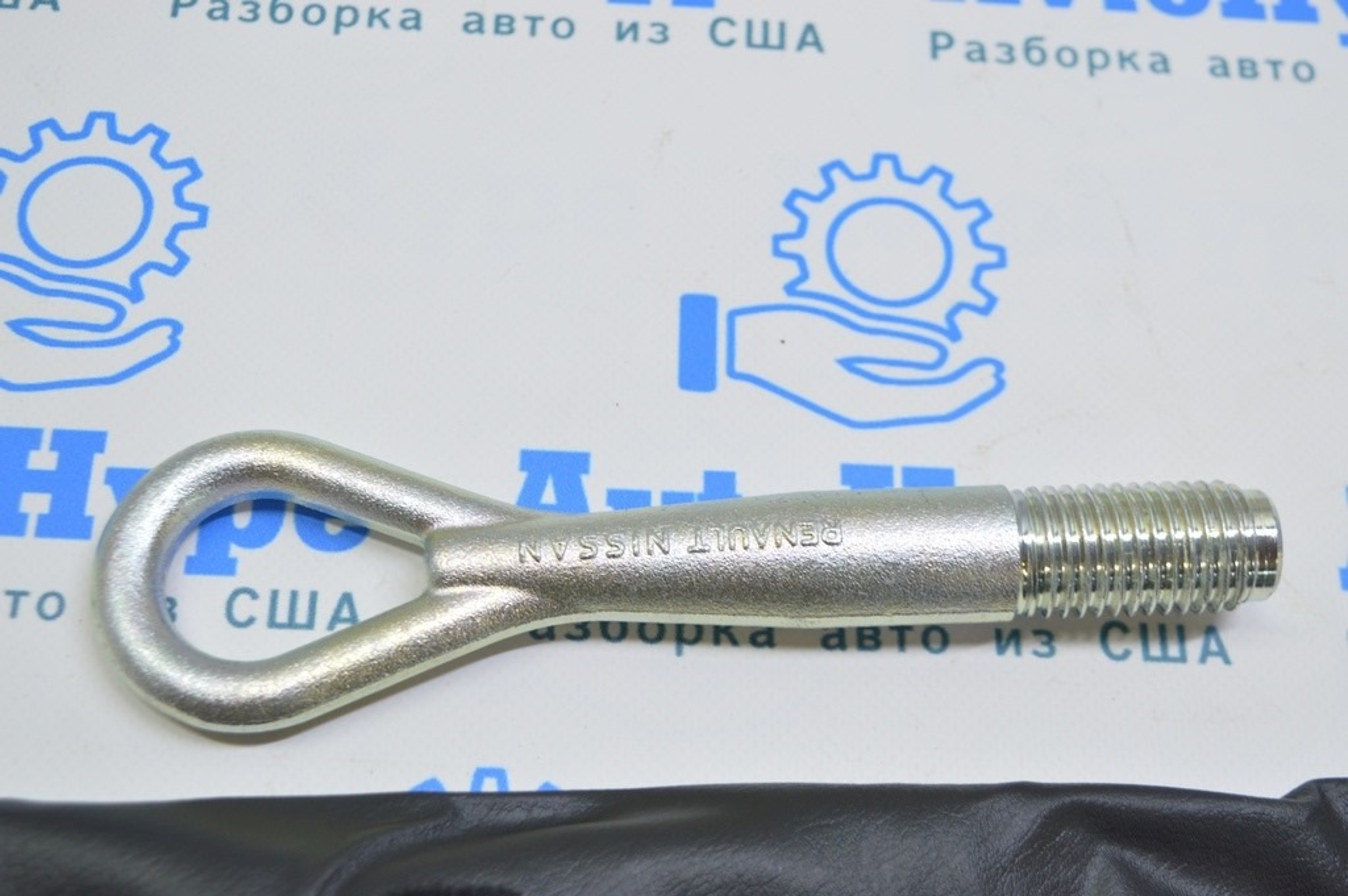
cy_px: 448
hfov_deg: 37.9
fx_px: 1964
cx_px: 674
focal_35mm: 52
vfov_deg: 25.7
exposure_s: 1/25
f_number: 5.6
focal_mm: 35
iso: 400
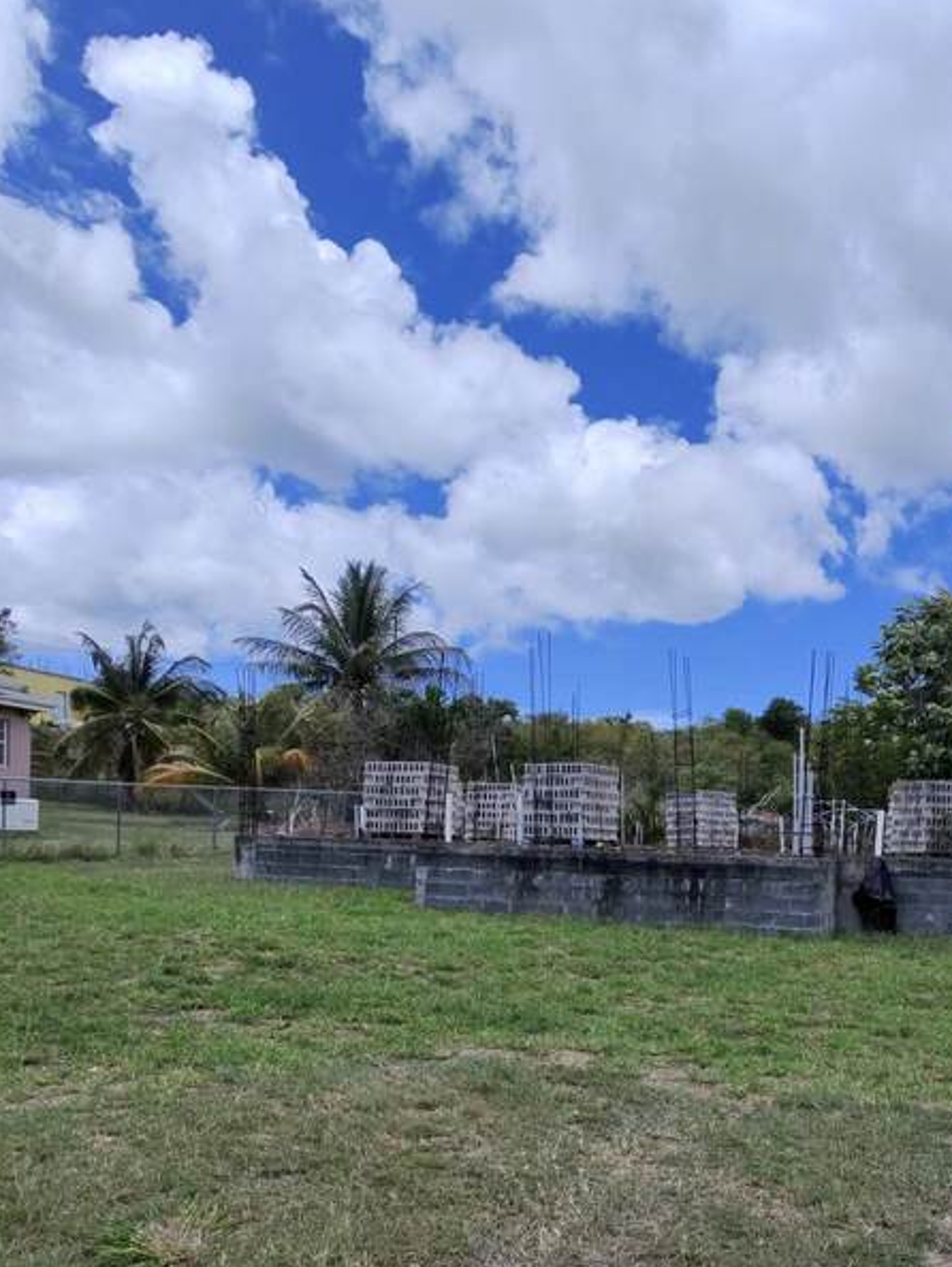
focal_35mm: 21
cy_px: 879
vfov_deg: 75.6
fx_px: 769
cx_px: 760
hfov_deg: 58.7
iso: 54
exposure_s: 1/1667
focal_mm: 2.24
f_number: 2.2
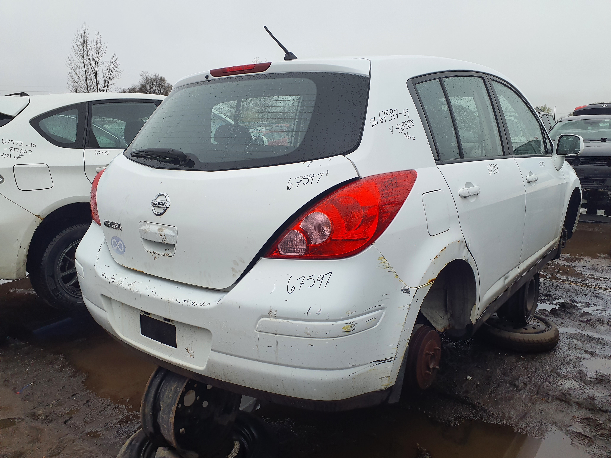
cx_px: 306
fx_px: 477
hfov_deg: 65.3
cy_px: 229
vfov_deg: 51.4
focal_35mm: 27
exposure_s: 1/804
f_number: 1.9
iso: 40
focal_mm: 3.58
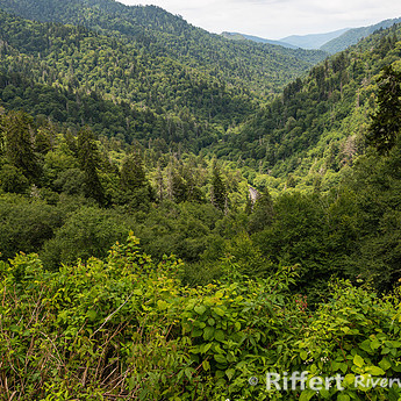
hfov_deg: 41.8
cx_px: 171
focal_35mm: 40
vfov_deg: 41.8
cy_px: 177
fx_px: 524
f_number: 8
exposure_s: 1/160
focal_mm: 28
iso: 80
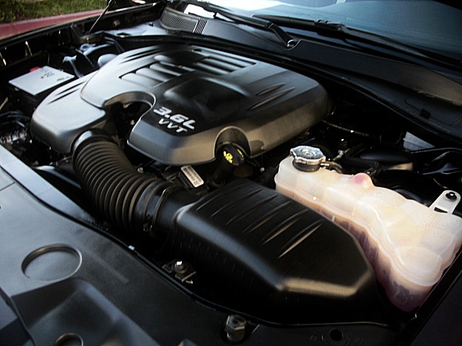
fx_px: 480
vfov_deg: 39.7
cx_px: 231
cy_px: 173
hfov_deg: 51.4
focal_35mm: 36
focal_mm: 6.3
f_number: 2.8
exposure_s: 1/60
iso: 50
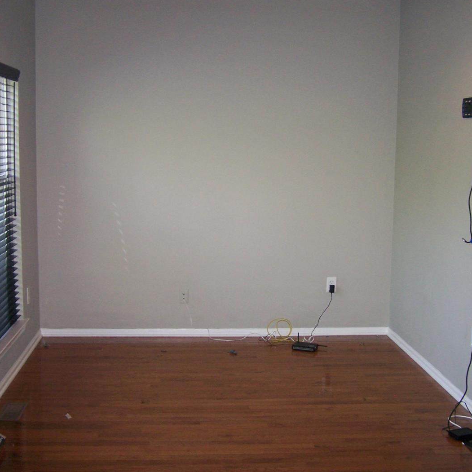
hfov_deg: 36.8
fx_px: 710
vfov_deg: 36.8
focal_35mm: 46
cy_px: 233
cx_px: 243
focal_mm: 6.3
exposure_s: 1/60
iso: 160
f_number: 2.8
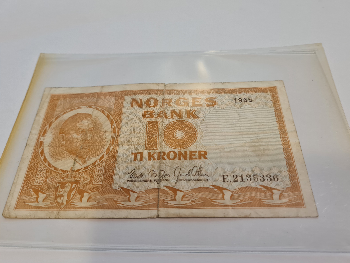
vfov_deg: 53.1
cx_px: 175
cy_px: 132
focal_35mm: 26
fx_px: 263
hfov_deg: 67.3
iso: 320
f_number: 1.8
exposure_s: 1/100
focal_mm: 5.4
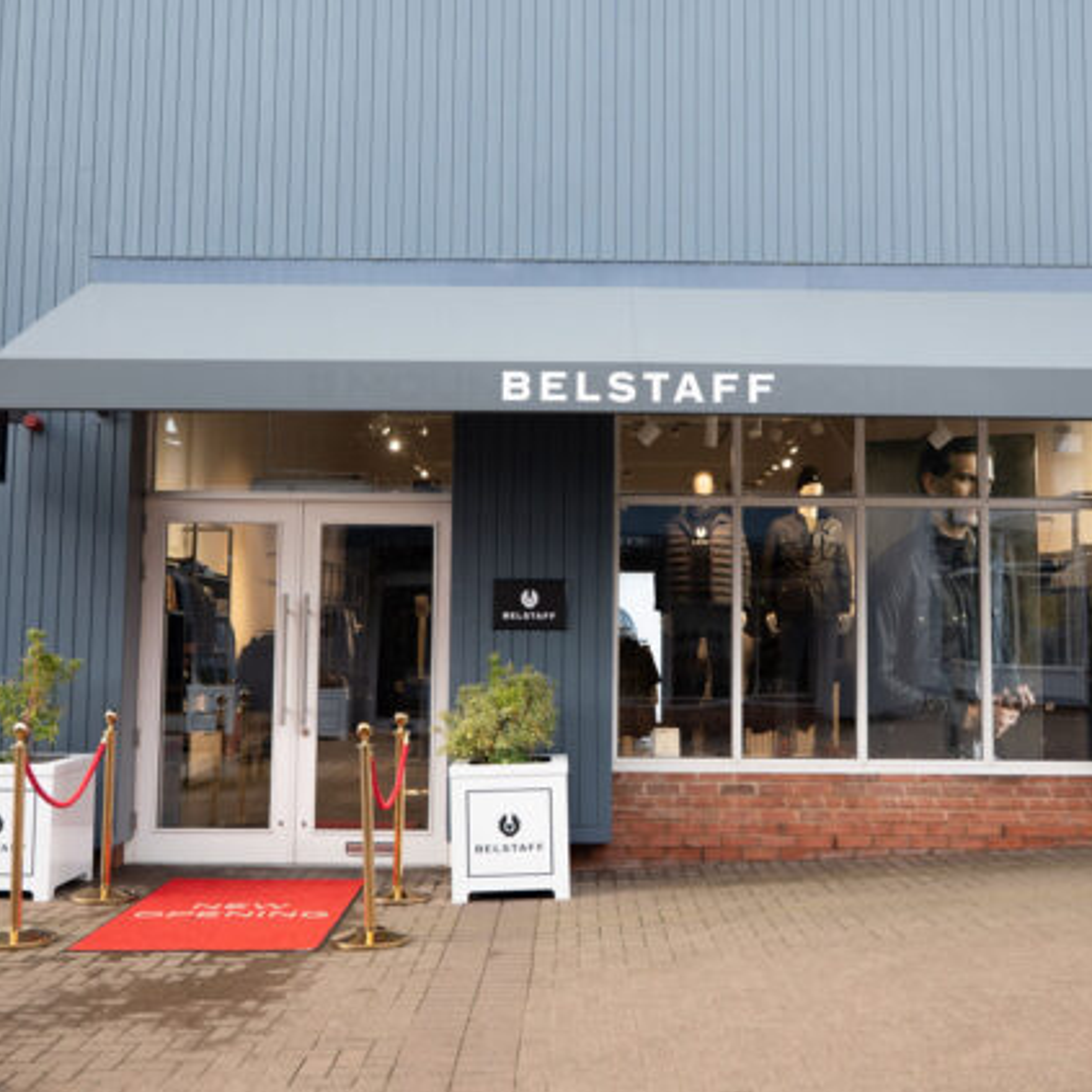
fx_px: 1321
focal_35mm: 37
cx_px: 596
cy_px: 514
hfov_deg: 44.9
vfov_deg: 44.9
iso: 320
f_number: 3.5
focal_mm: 24
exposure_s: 1/50
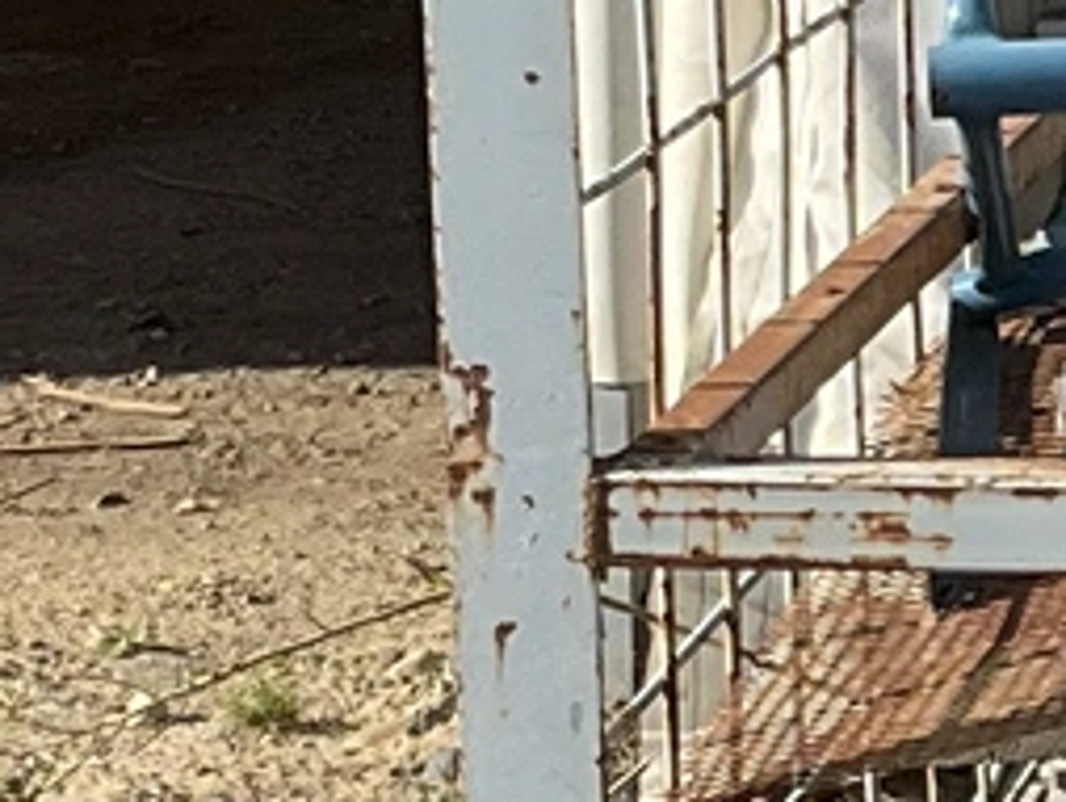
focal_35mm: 228
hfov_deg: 8.3
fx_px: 7028
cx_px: 1952
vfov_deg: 6.5
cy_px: 378
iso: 25
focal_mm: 3
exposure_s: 1/1377
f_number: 1.8
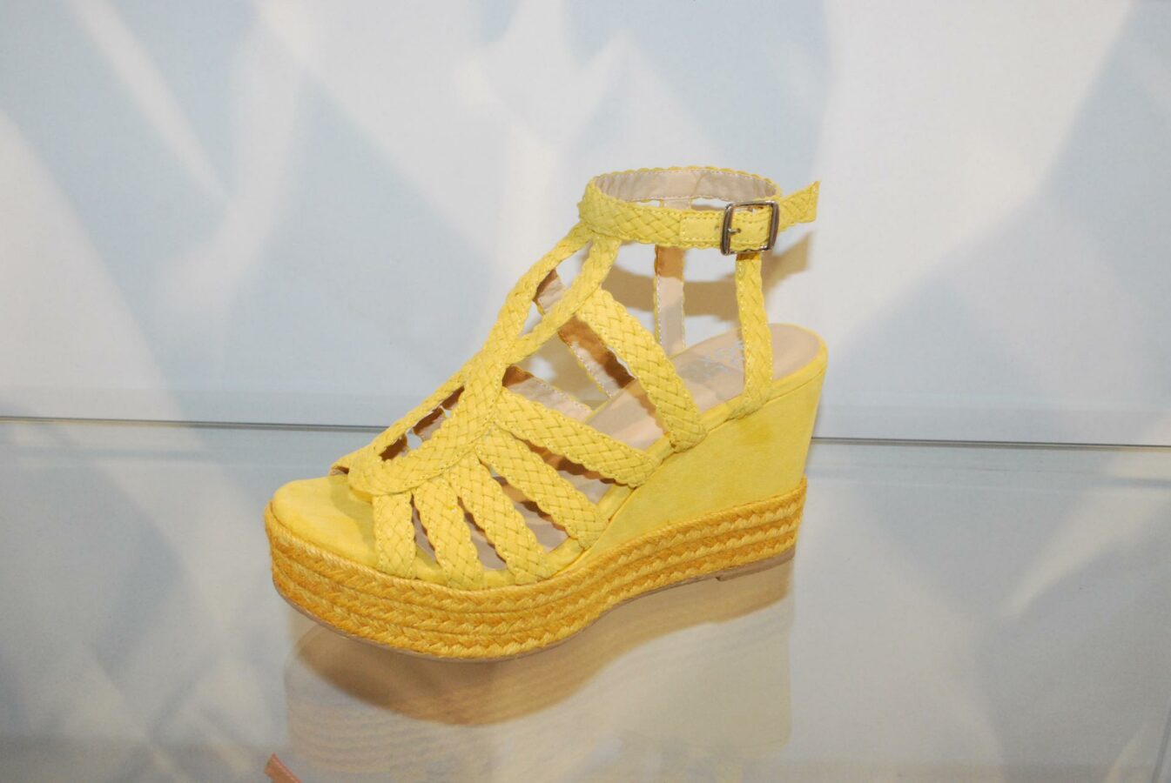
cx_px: 586
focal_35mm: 36
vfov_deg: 37.0
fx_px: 1172
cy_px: 392
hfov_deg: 53.1
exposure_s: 1/200
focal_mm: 24
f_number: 7.1
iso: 1600
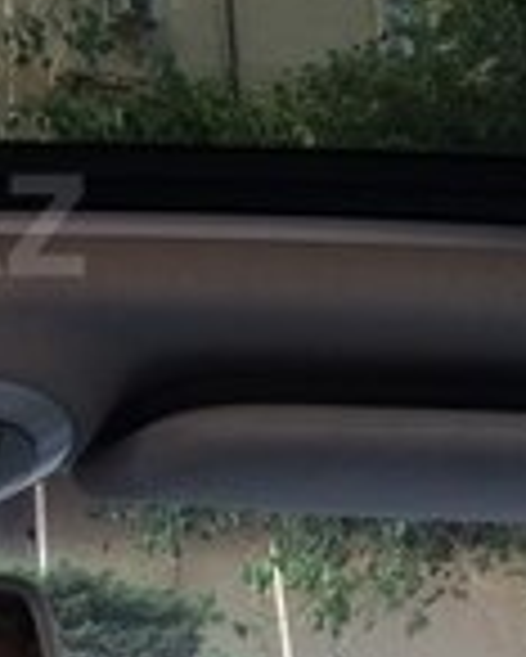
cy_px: 225
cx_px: -261
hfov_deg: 14.9
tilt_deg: +16.1
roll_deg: +1.5
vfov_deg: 19.9
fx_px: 1866
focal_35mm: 96
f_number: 2.2
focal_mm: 4.15
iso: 40
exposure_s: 1/33
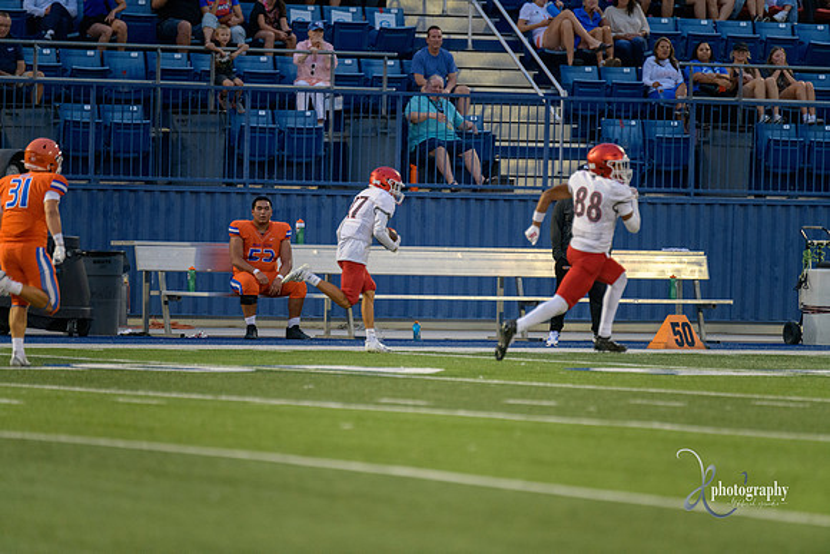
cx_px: 415
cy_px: 277
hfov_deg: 6.9
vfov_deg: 4.6
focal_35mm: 300
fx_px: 6918
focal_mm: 300
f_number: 2.8
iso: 3200
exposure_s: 1/800
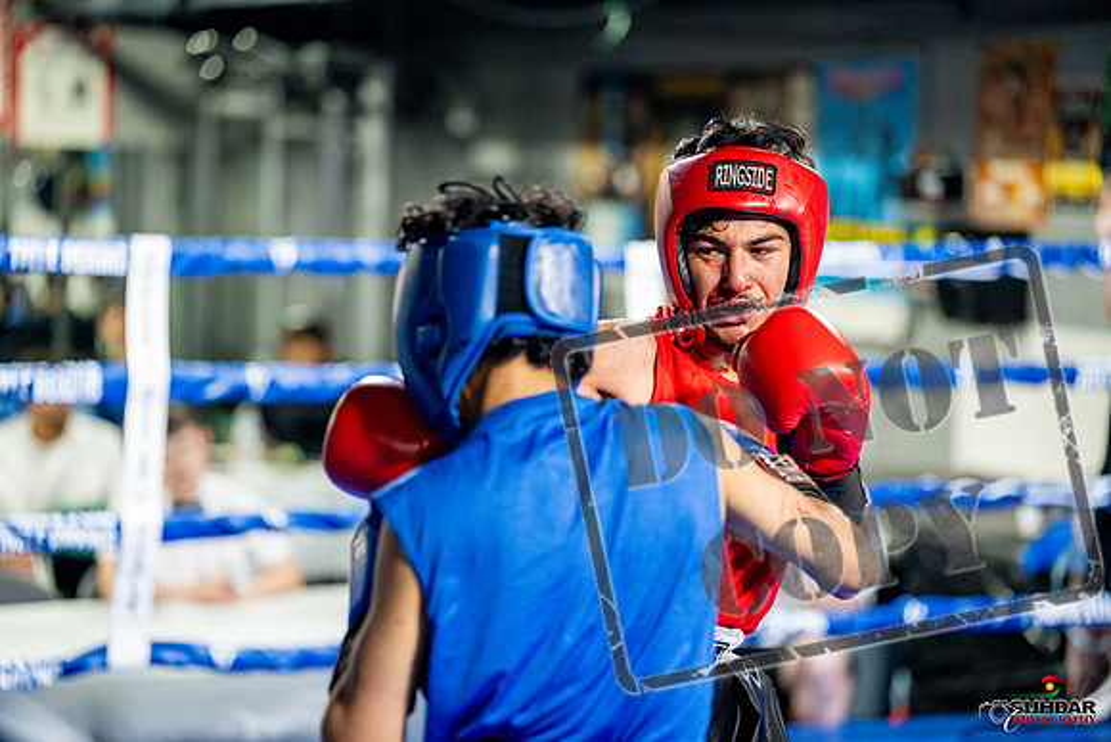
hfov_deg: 21.5
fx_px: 2932
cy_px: 371
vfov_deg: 14.4
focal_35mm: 95
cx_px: 556
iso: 4000
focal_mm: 95
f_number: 2
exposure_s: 1/800
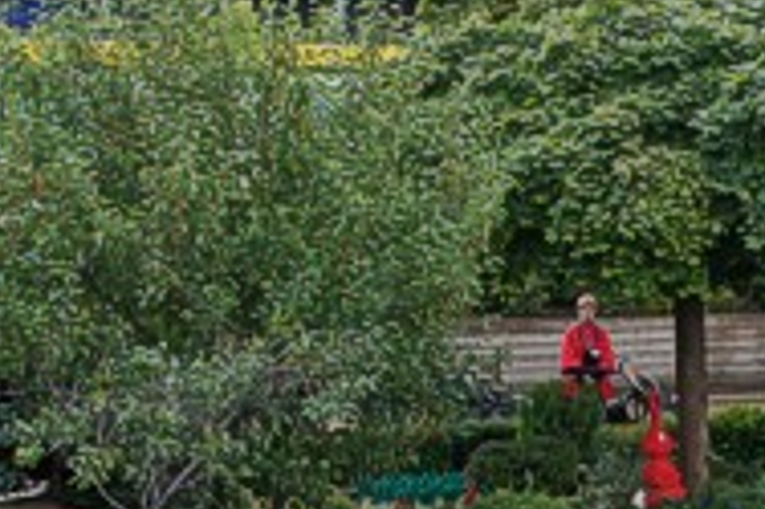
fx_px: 2718
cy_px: 668
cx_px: 1017
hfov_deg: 15.2
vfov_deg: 10.5
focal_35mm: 128
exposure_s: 1/80
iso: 200
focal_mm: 20
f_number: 9
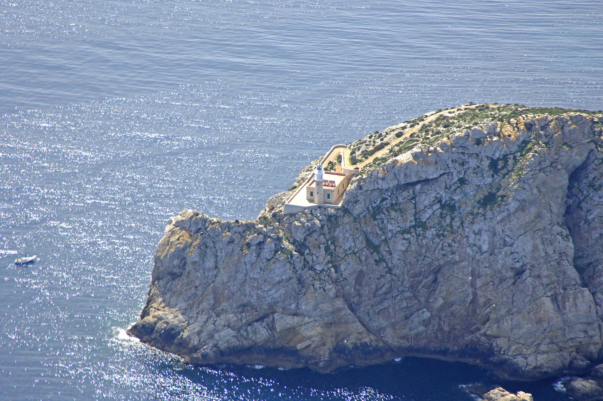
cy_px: 200
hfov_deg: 11.4
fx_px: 3011
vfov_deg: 7.6
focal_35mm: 180
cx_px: 302
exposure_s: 1/1000
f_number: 5.6
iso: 400
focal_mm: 120
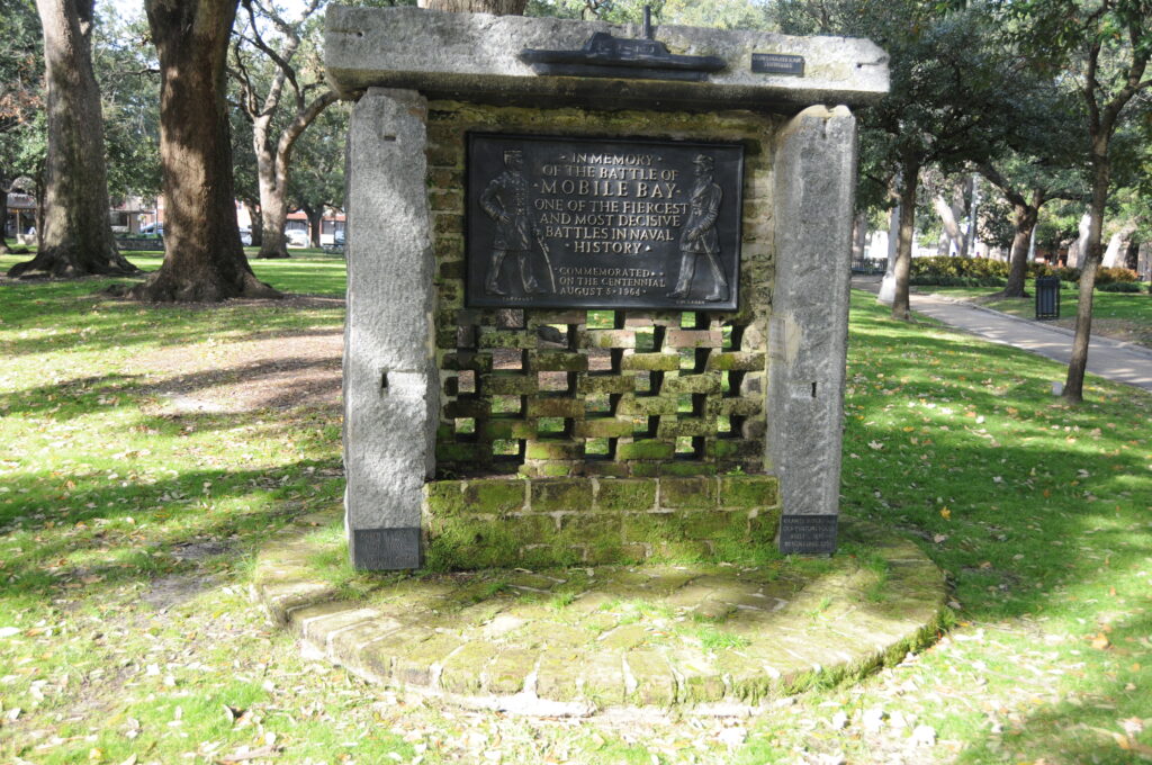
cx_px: 576
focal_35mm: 36
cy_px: 382
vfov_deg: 36.8
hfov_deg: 53.2
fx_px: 1151
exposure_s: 1/500
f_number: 3.8
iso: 500
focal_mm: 24
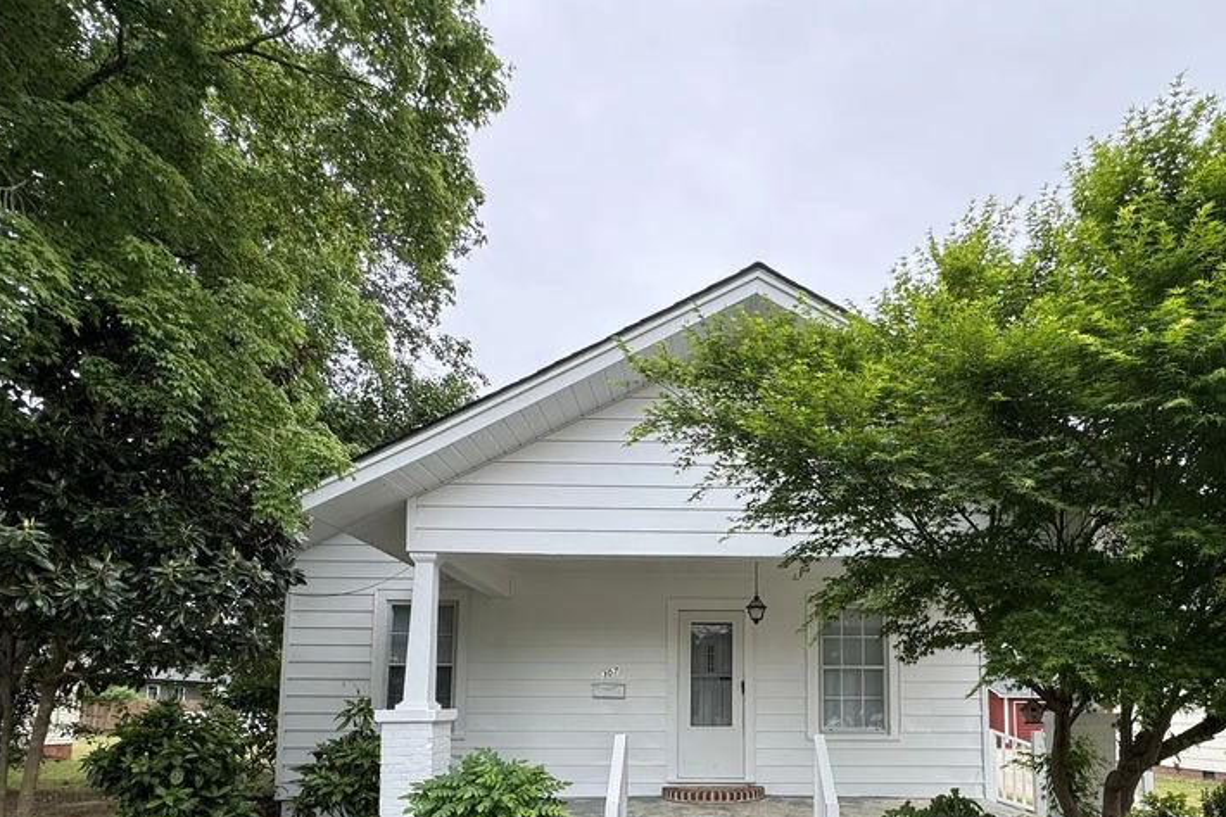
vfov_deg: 55.4
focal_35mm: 21
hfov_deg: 80.4
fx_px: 715
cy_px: 649
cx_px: 729
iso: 40
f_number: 2.2
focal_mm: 2.22
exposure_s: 1/361
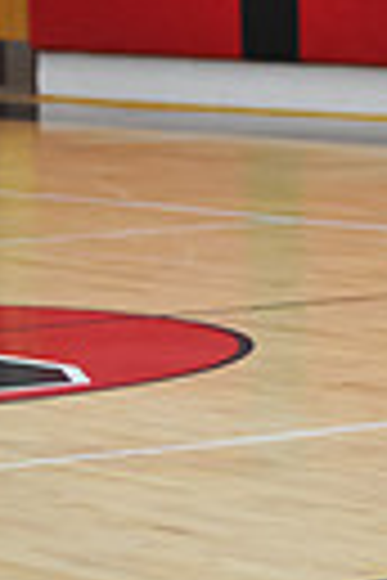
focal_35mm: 297
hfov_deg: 4.6
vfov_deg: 6.9
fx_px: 4789
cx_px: 511
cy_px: 234
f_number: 2
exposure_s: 1/500
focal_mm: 85
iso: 900
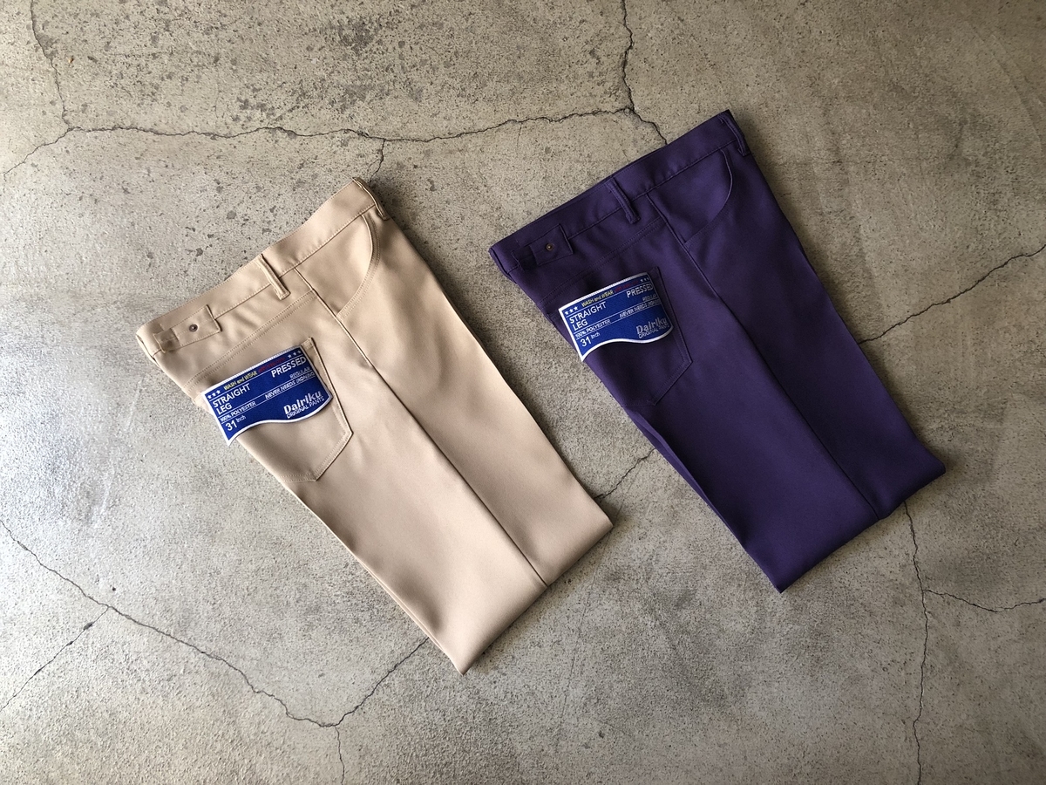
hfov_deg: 63.4
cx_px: 523
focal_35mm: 28
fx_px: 846
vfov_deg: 49.7
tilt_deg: -83.0
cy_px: 392
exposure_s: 1/30
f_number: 1.8
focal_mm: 4
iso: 40
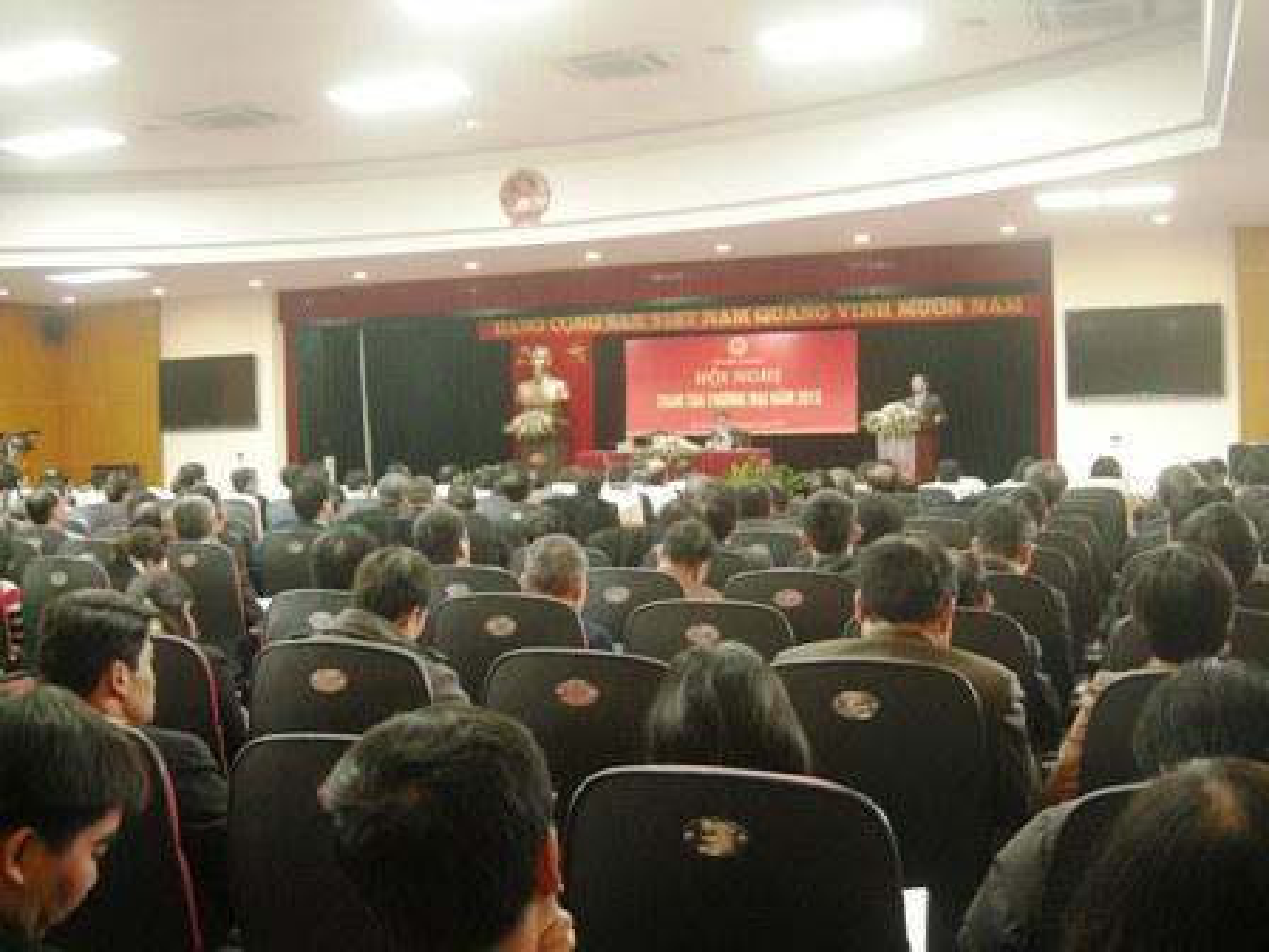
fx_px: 1503
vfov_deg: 35.1
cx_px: 634
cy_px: 476
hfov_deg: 45.8
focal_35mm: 41
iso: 400
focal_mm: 8.5
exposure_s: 1/26.2
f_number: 2.9
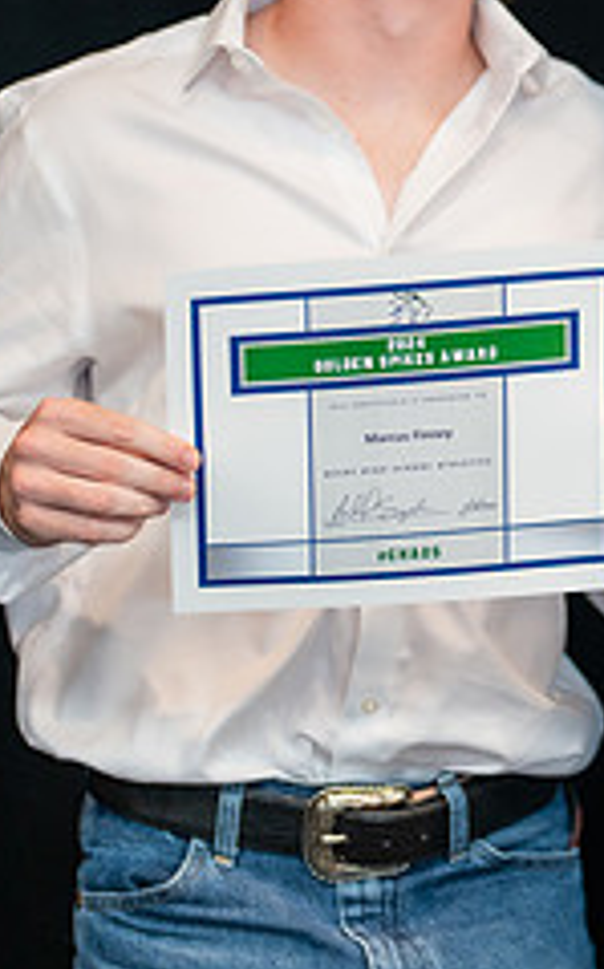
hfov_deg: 8.2
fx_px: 4142
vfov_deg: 13.3
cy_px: 304
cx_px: 754
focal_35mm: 157
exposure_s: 1/320
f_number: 1.2
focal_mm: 50
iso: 250
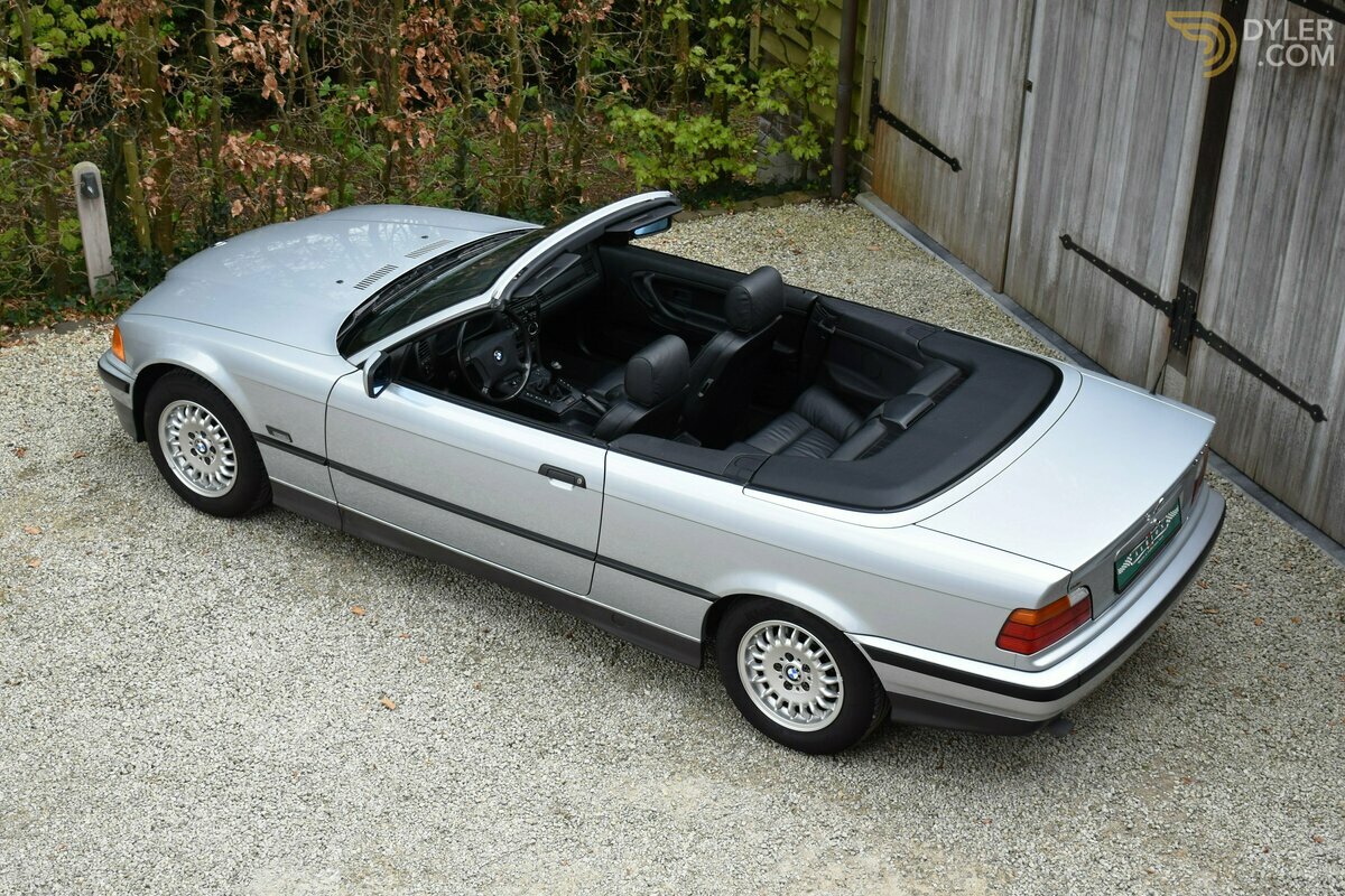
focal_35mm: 48
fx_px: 1793
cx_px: 672
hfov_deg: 41.1
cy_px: 448
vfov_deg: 28.1
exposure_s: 1/250
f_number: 5
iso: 400
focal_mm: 32
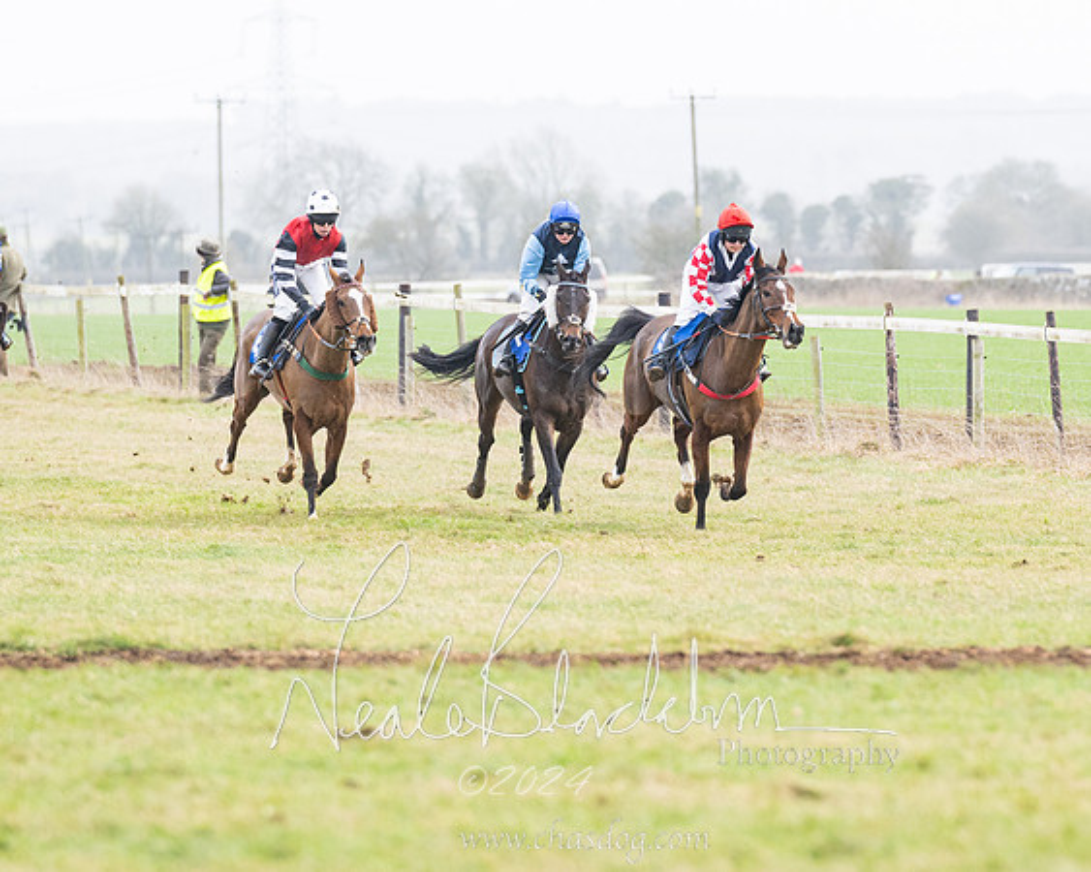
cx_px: 712
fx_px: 14228
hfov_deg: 4.4
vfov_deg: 3.5
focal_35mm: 441
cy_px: 439
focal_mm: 200
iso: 400
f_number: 4
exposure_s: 1/640
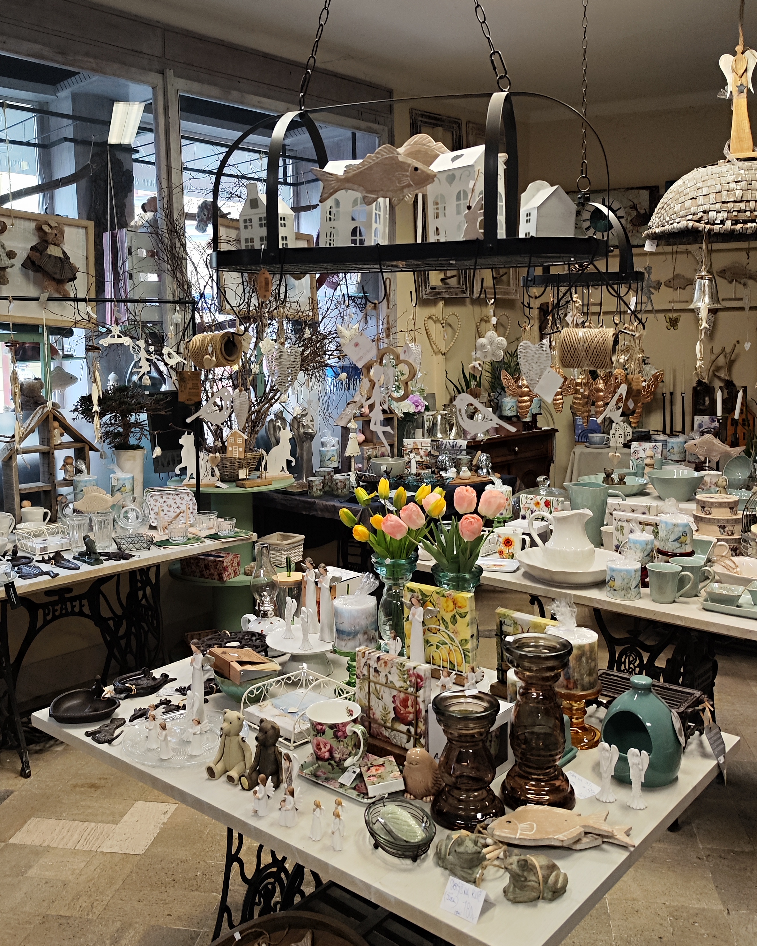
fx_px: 868
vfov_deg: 57.1
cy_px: 439
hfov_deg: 47.0
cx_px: 332
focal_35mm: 31
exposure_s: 1/100
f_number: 1.69
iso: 202
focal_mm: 7.01
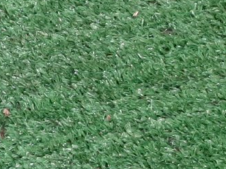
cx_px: -261
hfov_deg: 14.0
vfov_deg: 12.3
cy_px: 271
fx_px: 737
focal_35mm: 113
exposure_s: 1/50
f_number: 1.7
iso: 181
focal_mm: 3.93
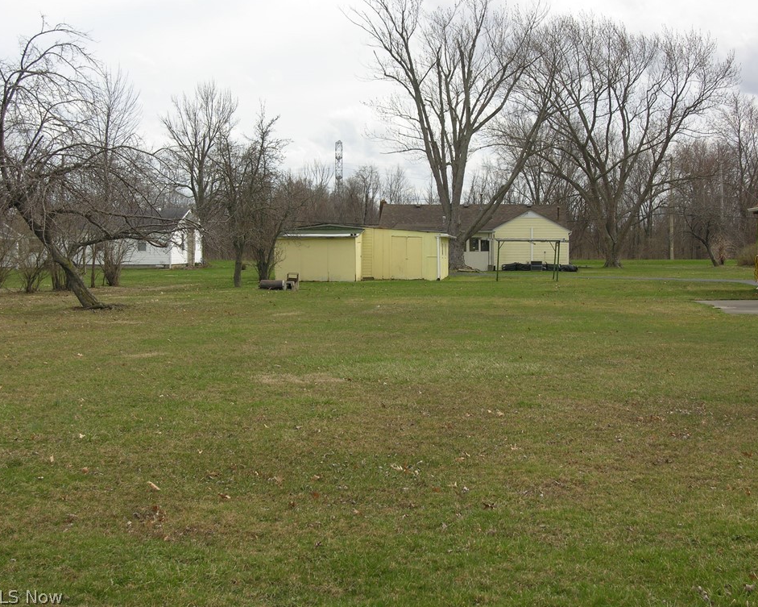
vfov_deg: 29.7
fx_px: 1144
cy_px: 301
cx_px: 391
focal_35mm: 51
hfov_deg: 36.6
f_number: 3.9
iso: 50
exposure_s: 1/408
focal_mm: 12.3
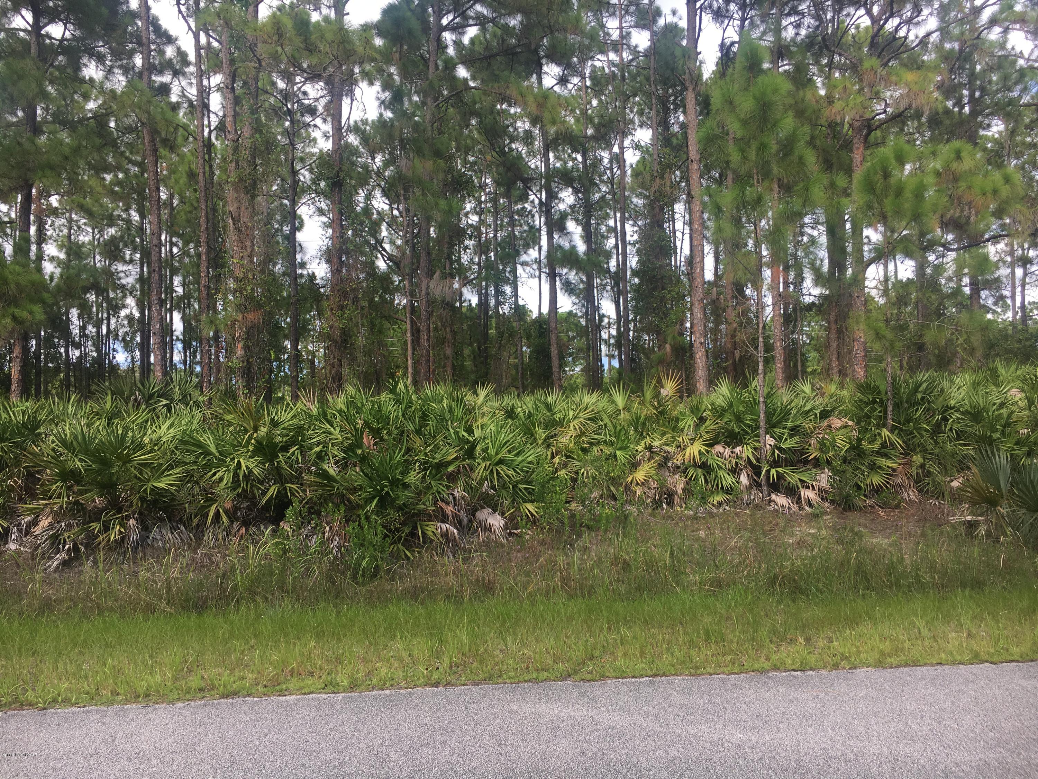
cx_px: 519
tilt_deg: +2.9
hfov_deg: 61.7
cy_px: 390
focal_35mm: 29
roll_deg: +1.1
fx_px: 870
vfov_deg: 48.2
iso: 25
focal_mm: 4.15
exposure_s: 1/439
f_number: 2.2
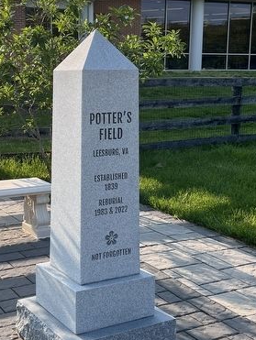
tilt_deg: -9.6
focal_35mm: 56
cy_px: 181
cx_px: 66
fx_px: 551
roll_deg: +0.5
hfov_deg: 25.8
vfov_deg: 34.3
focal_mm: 5.1
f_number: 1.6
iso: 50
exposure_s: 1/1458
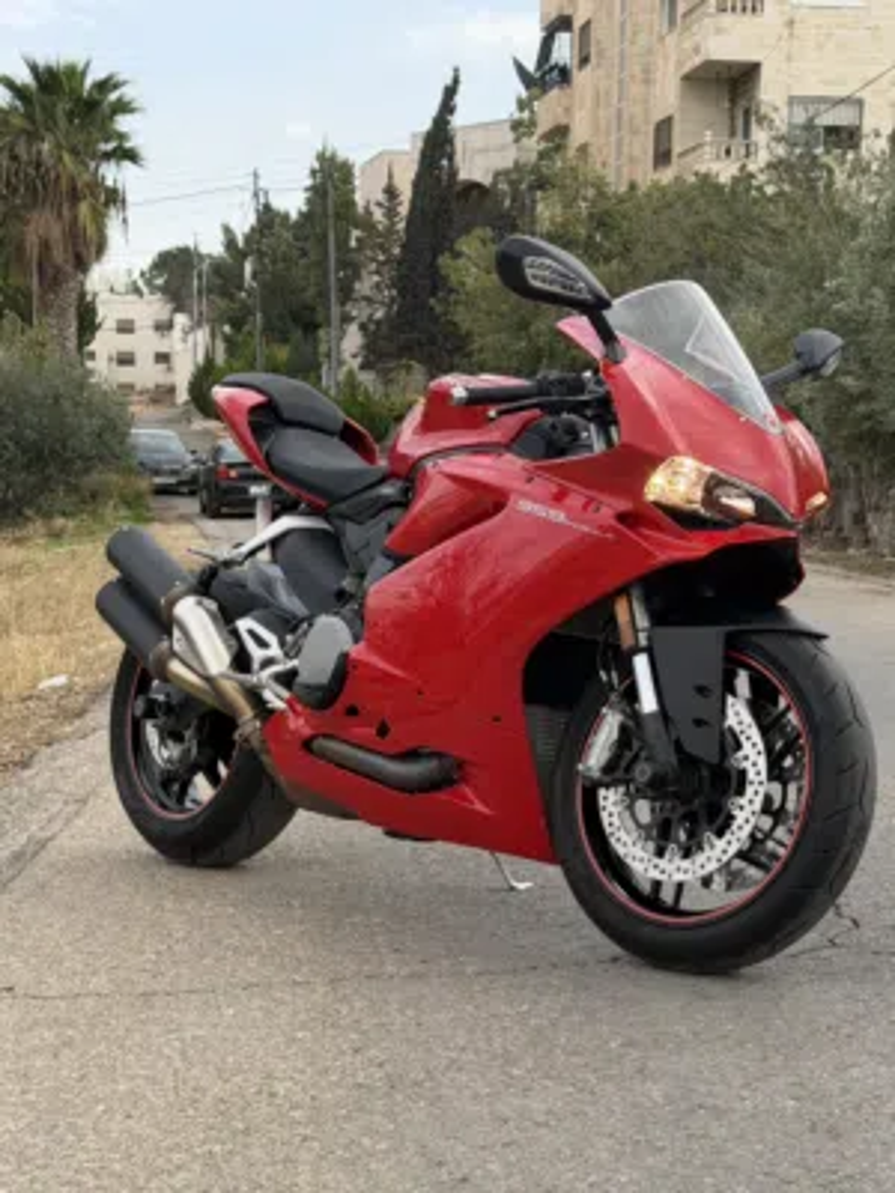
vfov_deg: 39.7
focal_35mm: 48
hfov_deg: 30.3
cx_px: 448
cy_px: 596
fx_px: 1655
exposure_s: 1/1353
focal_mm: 6.76
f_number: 1.78
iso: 80
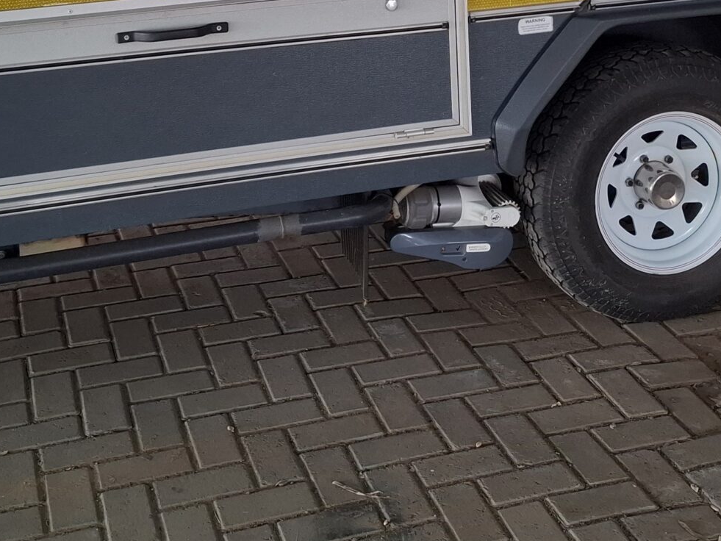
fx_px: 1250
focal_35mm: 60
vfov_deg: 22.8
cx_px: 367
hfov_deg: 32.2
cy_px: -76
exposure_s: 1/120
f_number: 1.8
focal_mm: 5.54
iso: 250
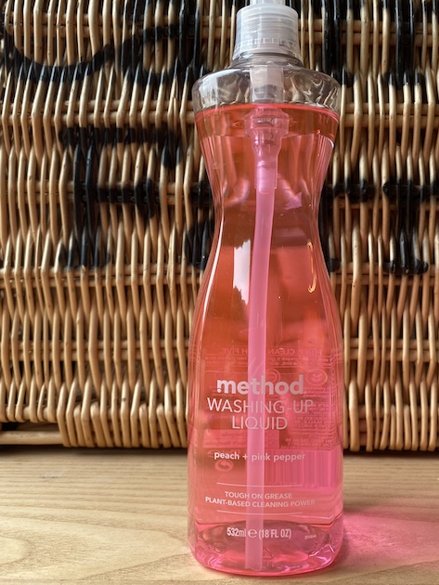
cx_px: 265
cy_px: 280
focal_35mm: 33
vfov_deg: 55.3
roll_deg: +1.2
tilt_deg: -3.2
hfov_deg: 42.7
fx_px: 558
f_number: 1.8
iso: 50
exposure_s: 1/122
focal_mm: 4.25
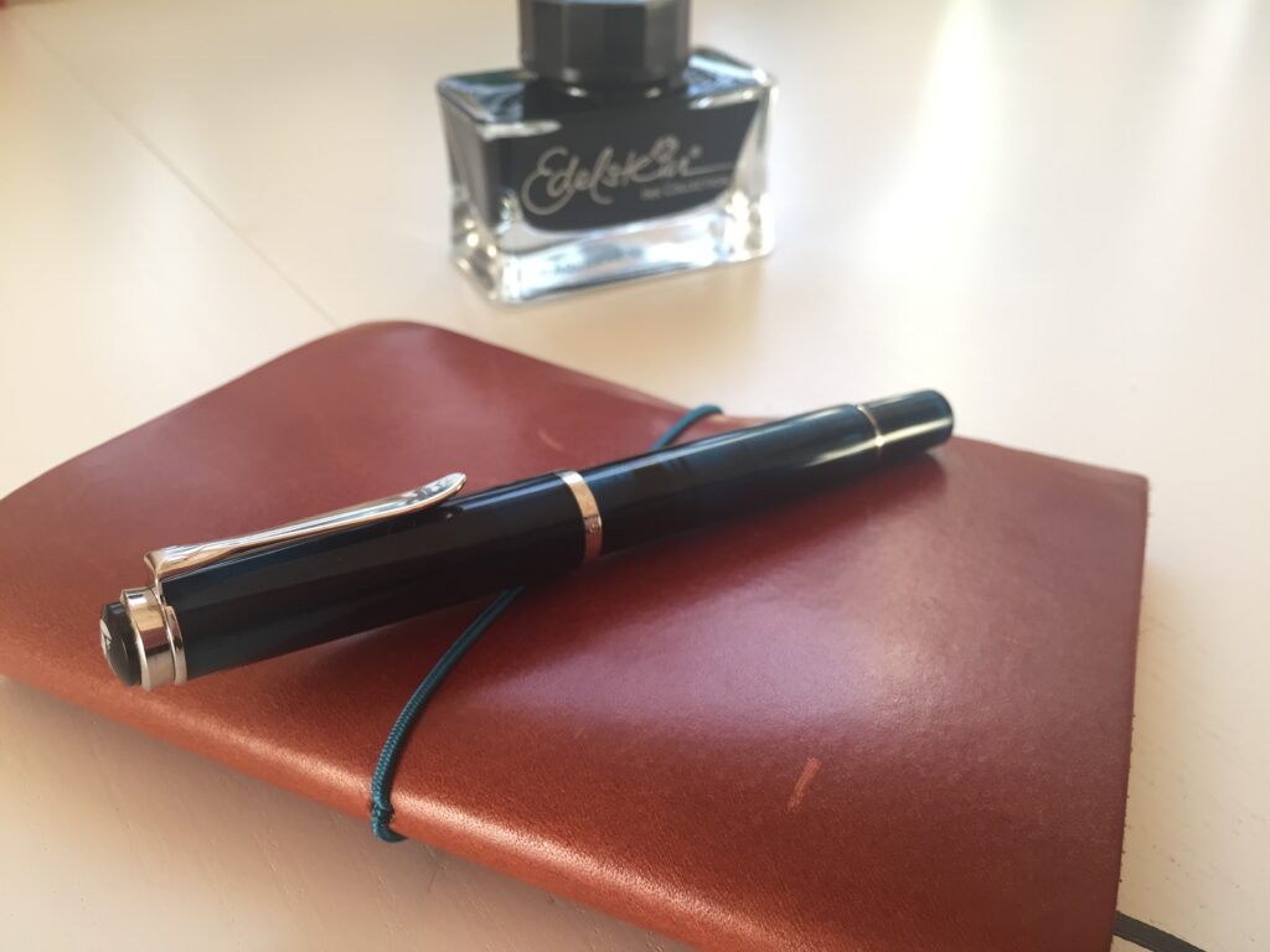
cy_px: 476
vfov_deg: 48.2
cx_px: 635
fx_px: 1064
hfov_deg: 61.7
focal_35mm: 29
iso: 40
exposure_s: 1/33
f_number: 2.2
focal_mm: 4.15
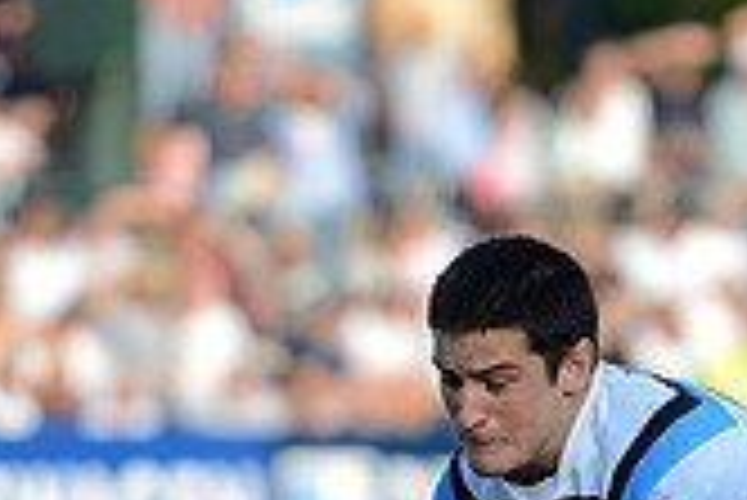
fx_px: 14475
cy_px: 745
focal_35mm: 697
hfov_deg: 3.0
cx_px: -18
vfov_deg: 2.0
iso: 320
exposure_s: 1/1250
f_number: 2.8
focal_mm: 200
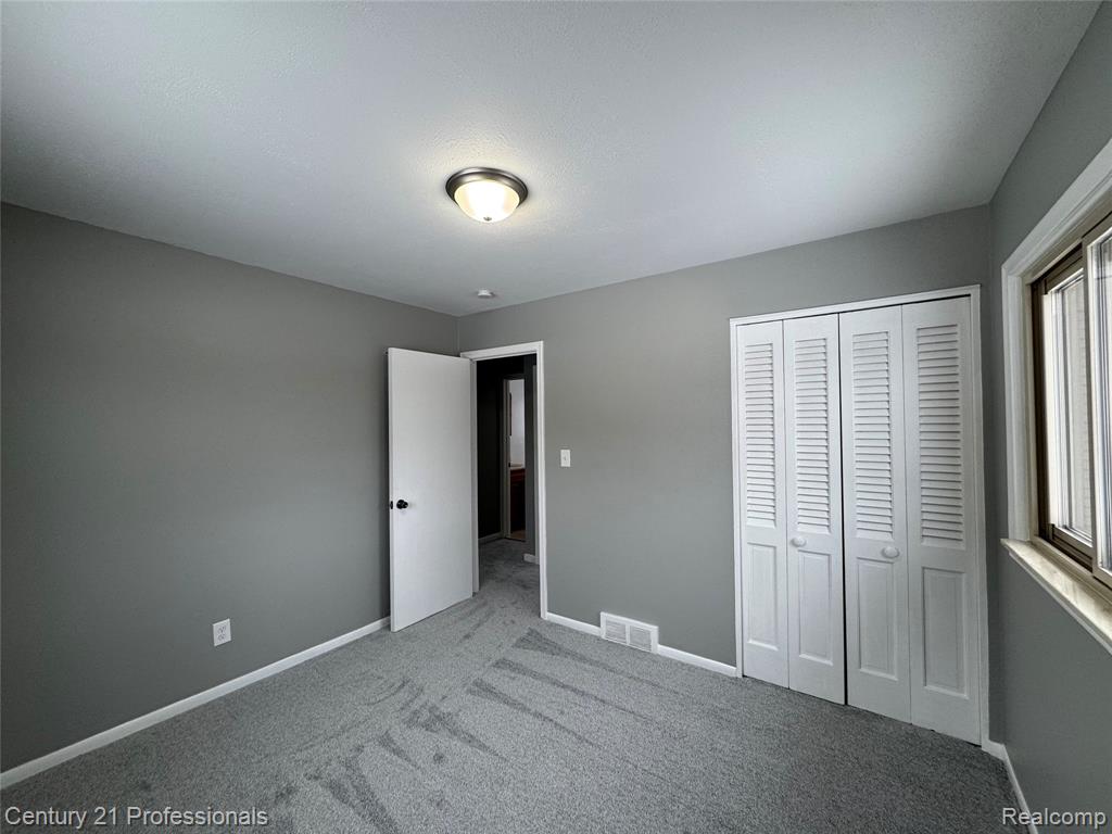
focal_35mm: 14
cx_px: 556
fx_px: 450
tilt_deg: +0.8
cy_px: 417
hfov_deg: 102.1
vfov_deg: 85.7
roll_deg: +0.2
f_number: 2.2
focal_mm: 2.22
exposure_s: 1/120
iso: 125
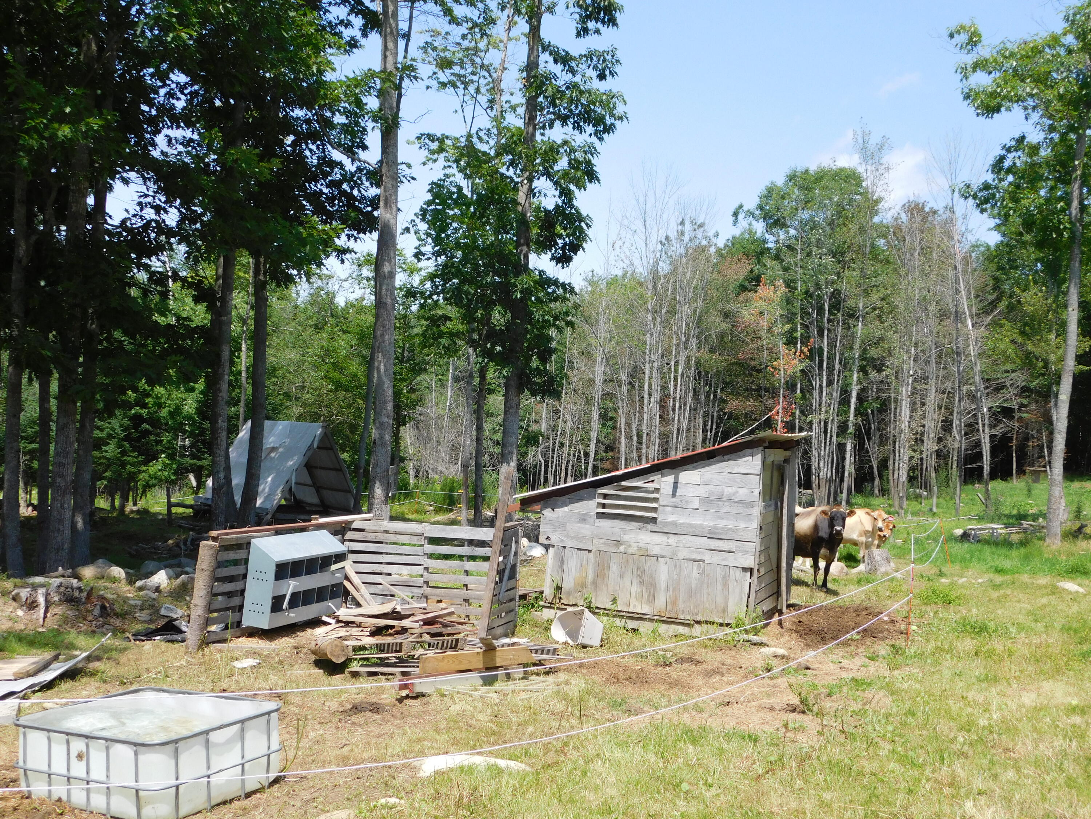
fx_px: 1261
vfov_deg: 36.0
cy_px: 410
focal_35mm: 40
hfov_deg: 46.8
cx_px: 546
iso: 125
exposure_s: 1/800
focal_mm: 7.1
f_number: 3.6
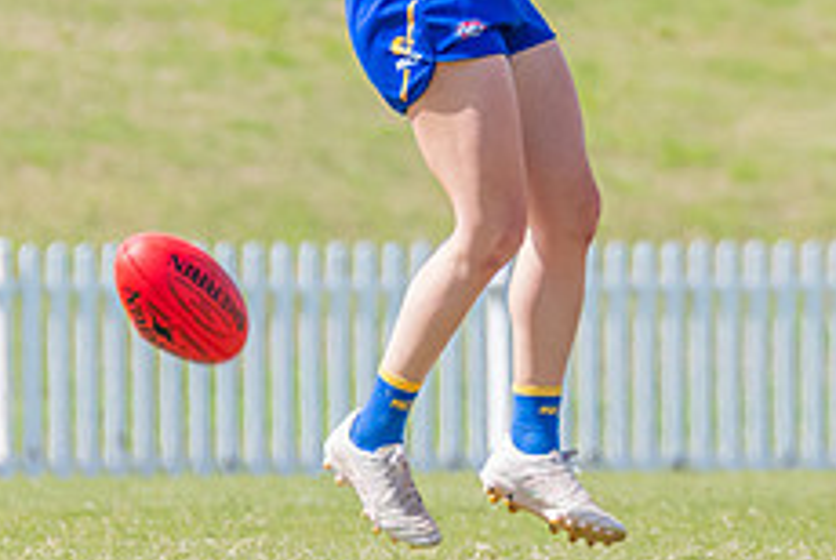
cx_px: 960
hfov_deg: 1.5
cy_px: -117
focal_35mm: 1383
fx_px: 32157
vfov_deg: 1.0
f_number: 9
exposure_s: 1/1250
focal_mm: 420
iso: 800
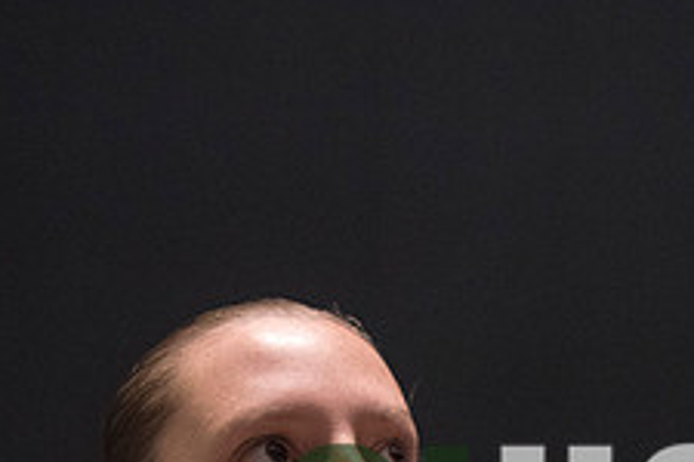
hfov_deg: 31.8
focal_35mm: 62
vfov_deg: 20.2
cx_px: 518
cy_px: 590
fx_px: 1195
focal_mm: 24
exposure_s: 1/400
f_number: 2.8
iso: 4000
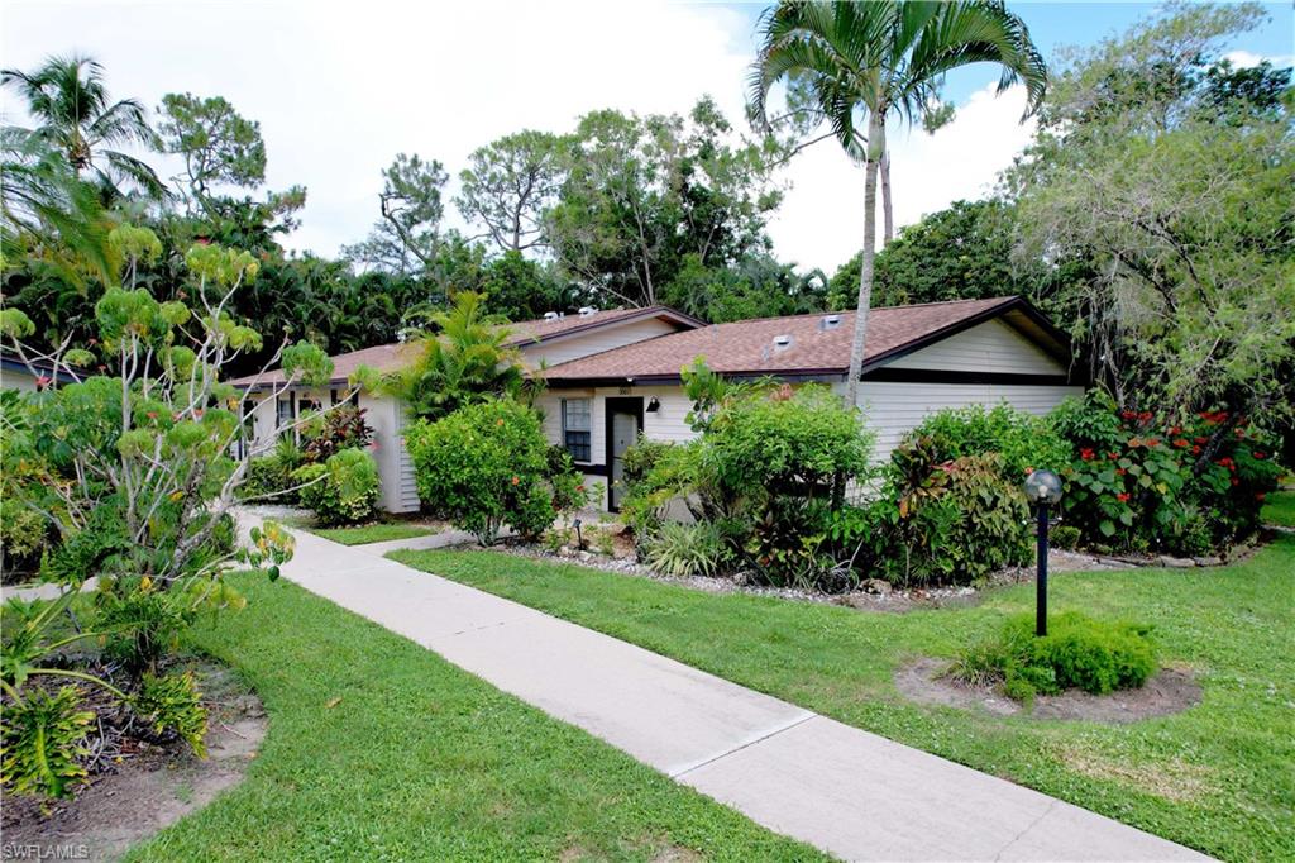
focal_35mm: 22
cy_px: 432
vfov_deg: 57.2
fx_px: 791
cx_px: 648
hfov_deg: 78.6
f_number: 2.8
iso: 100
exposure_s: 1/1000
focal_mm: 8.38
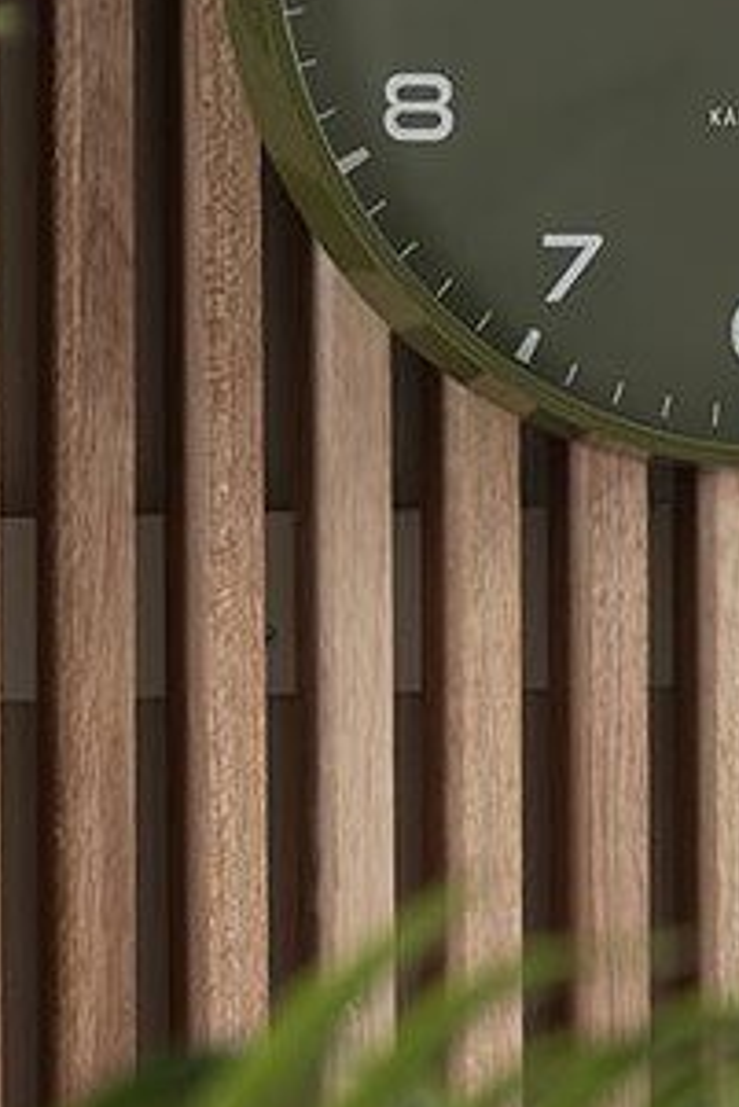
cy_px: 42
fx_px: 12240
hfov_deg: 3.5
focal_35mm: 398
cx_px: 684
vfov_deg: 5.2
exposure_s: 1/125
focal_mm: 200
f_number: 10
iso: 100
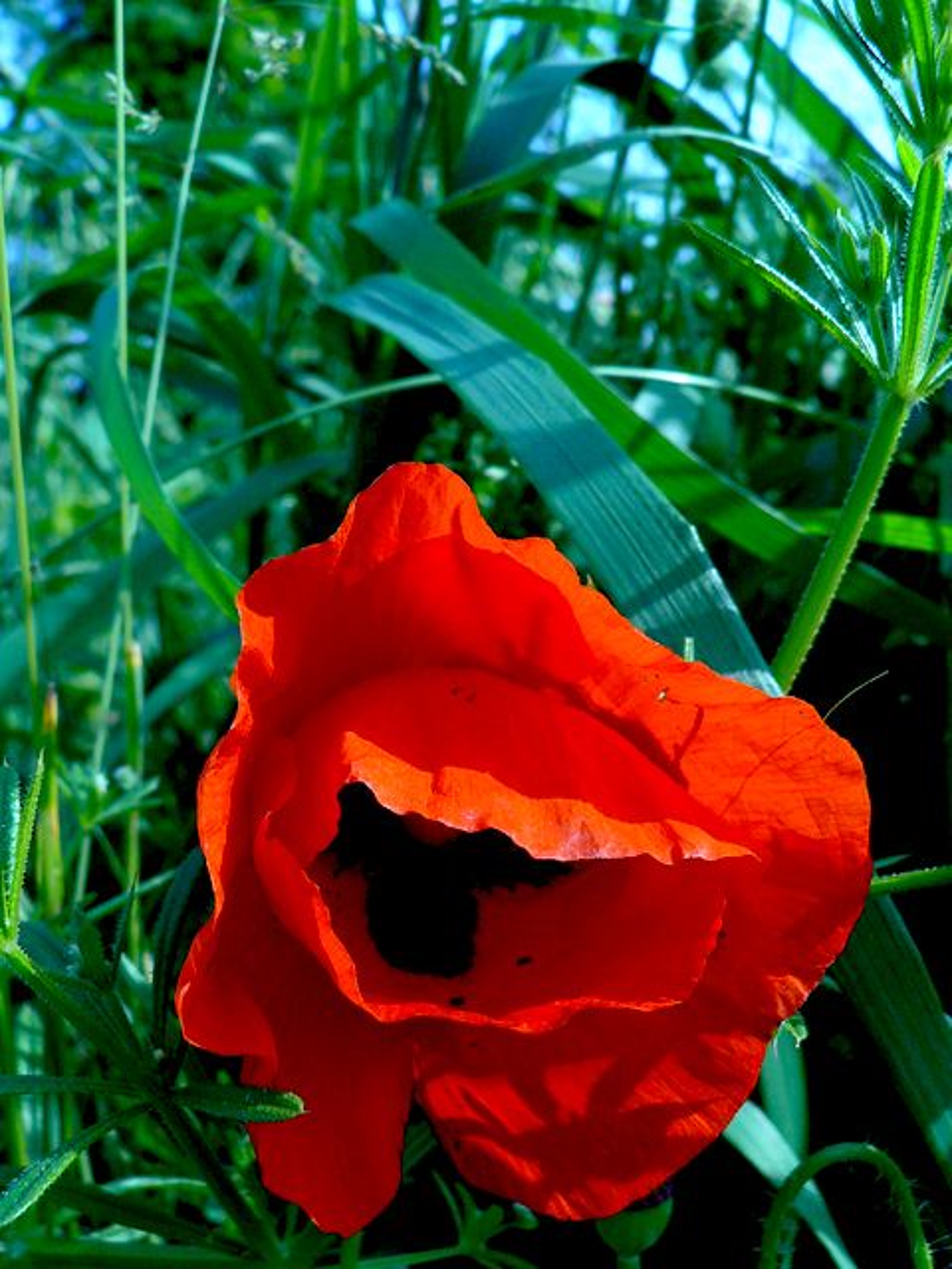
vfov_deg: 51.4
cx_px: 476
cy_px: 634
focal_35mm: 36
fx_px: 1320
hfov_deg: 39.7
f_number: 4
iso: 80
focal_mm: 6
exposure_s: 1/400
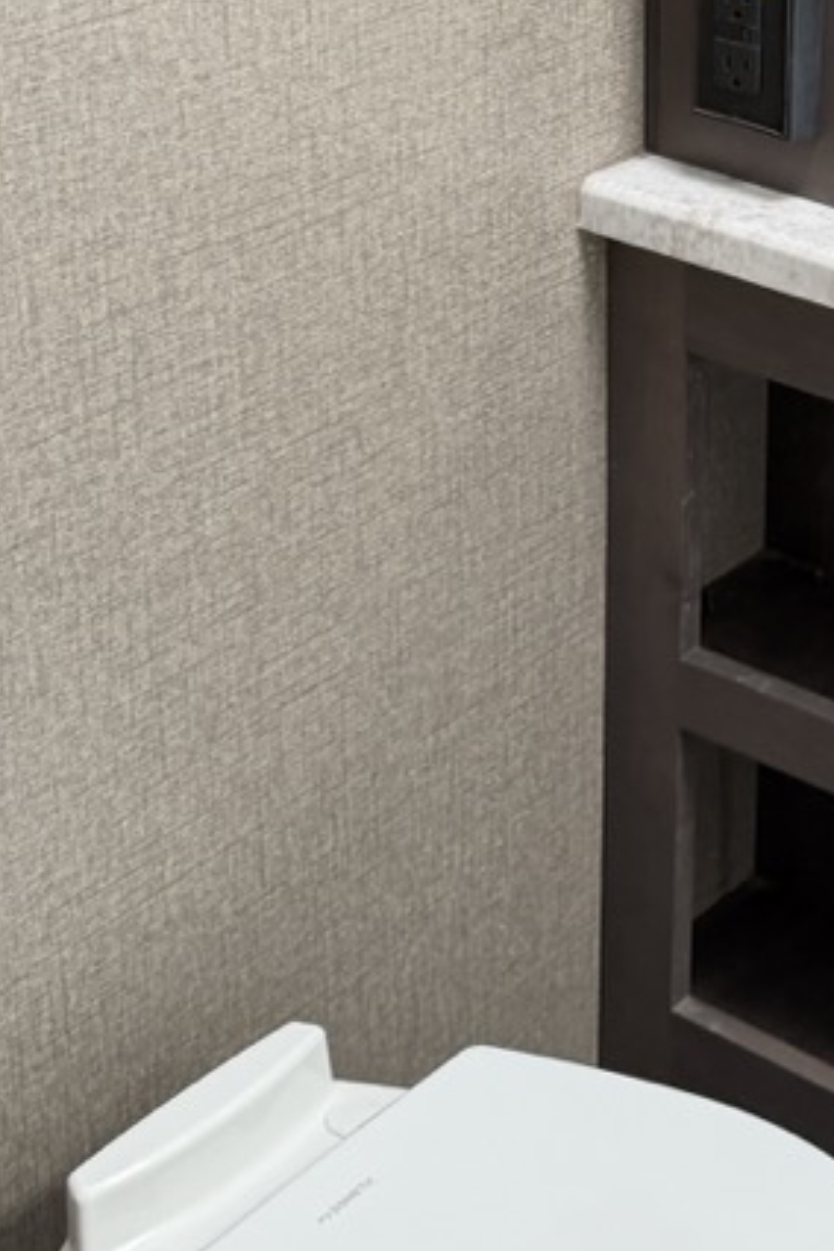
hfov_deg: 17.2
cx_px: 1066
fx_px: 2606
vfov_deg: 26.0
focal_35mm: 75
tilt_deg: -19.0
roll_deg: -1.2
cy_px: 106
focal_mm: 6.76
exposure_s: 1/86
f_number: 1.78
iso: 200
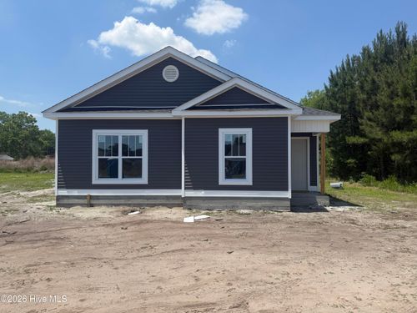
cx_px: 208
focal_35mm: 24
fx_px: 289
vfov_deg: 56.8
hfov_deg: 71.6
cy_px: 156
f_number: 1.78
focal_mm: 6.76
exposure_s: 1/5319
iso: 80
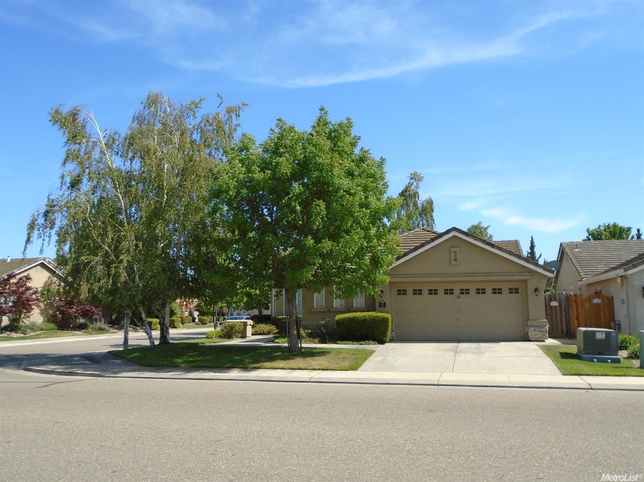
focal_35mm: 31
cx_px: 322
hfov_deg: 58.4
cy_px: 241
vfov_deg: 45.4
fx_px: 577
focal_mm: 5.5
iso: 100
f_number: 3.5
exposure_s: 1/640
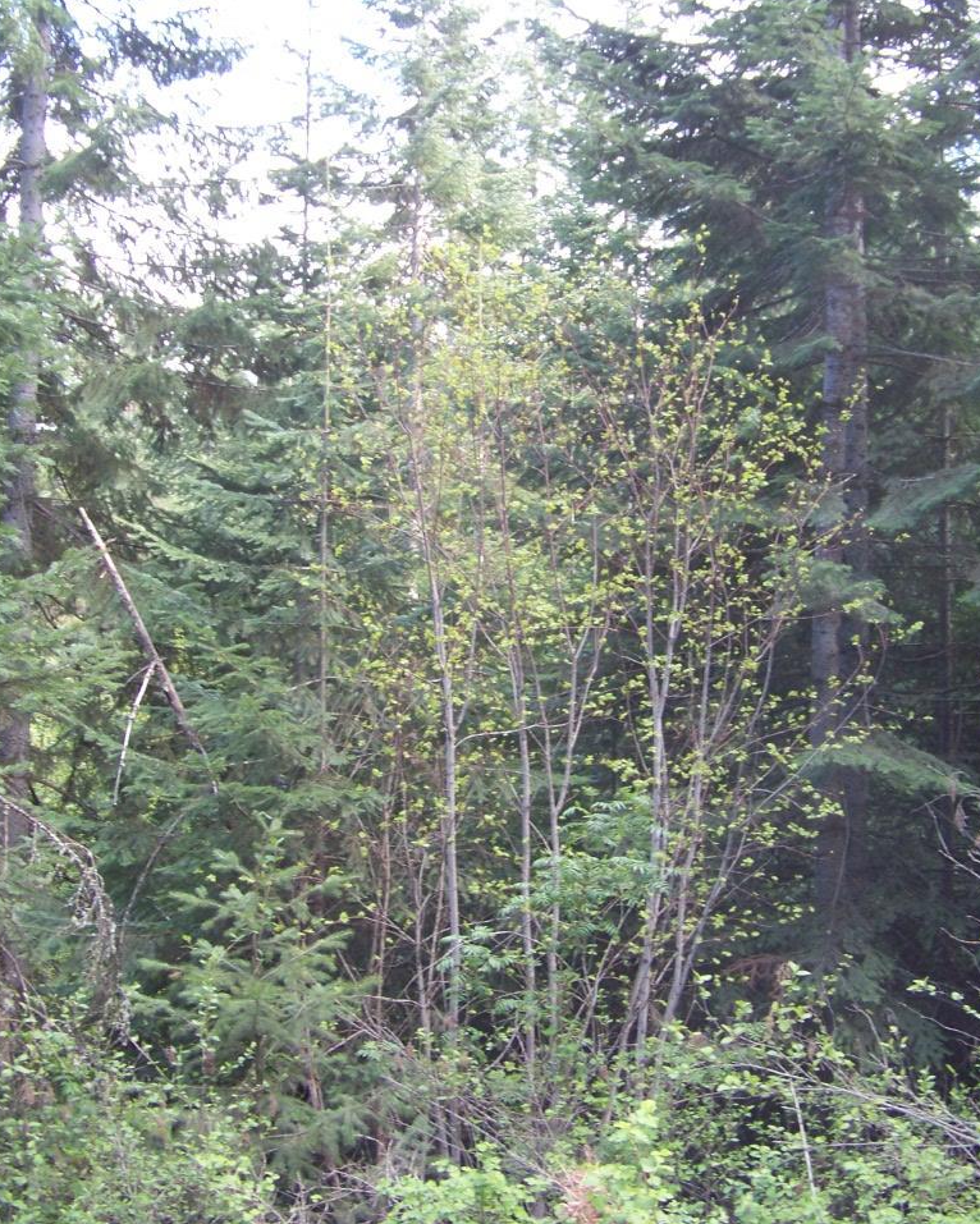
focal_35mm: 47
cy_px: 611
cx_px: 505
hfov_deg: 32.1
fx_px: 1703
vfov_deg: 39.5
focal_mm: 5.85
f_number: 2.8
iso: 64
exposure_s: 1/40
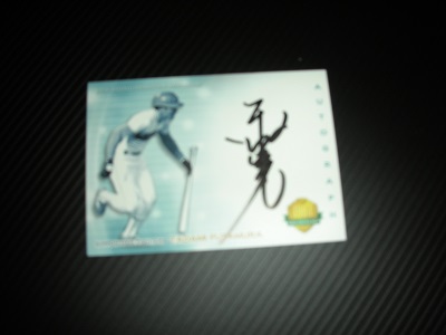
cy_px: 168
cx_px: 223
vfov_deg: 40.7
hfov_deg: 52.6
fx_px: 451
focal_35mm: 35
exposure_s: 1/60.1
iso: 50
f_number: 3
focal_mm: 5.8
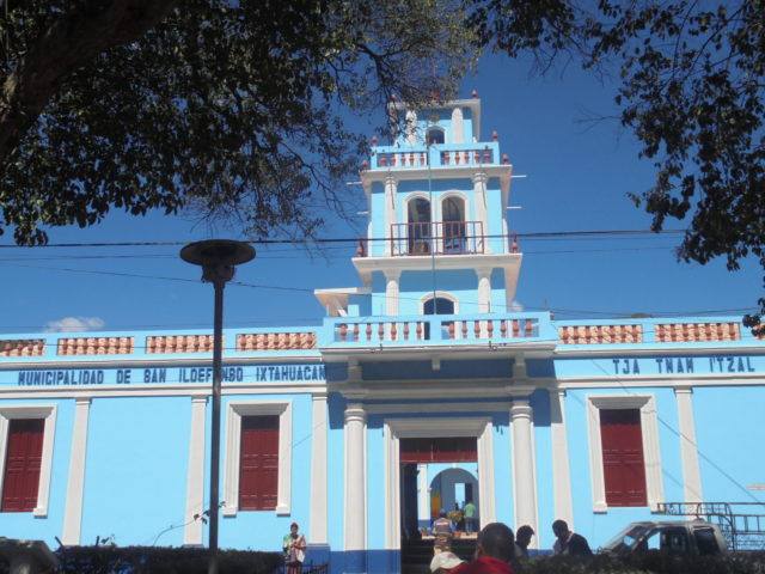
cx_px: 382
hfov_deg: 49.0
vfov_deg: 37.7
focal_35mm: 38
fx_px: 840
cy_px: 287
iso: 100
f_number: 13.3
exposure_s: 1/125
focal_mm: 6.9
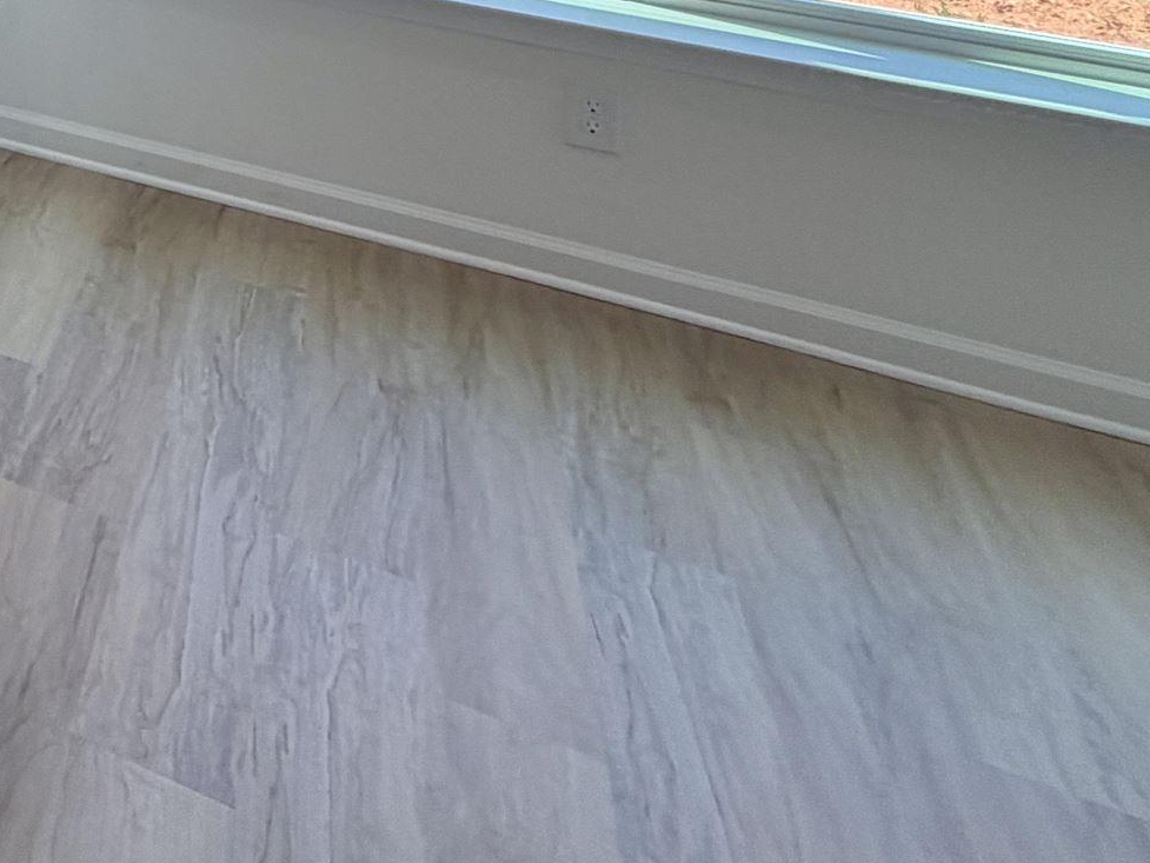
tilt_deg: -3.0
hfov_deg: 29.3
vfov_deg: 24.9
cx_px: -514
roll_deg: -1.1
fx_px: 1462
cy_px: -443
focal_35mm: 44
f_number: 2.2
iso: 50
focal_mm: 2.22
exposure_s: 1/120
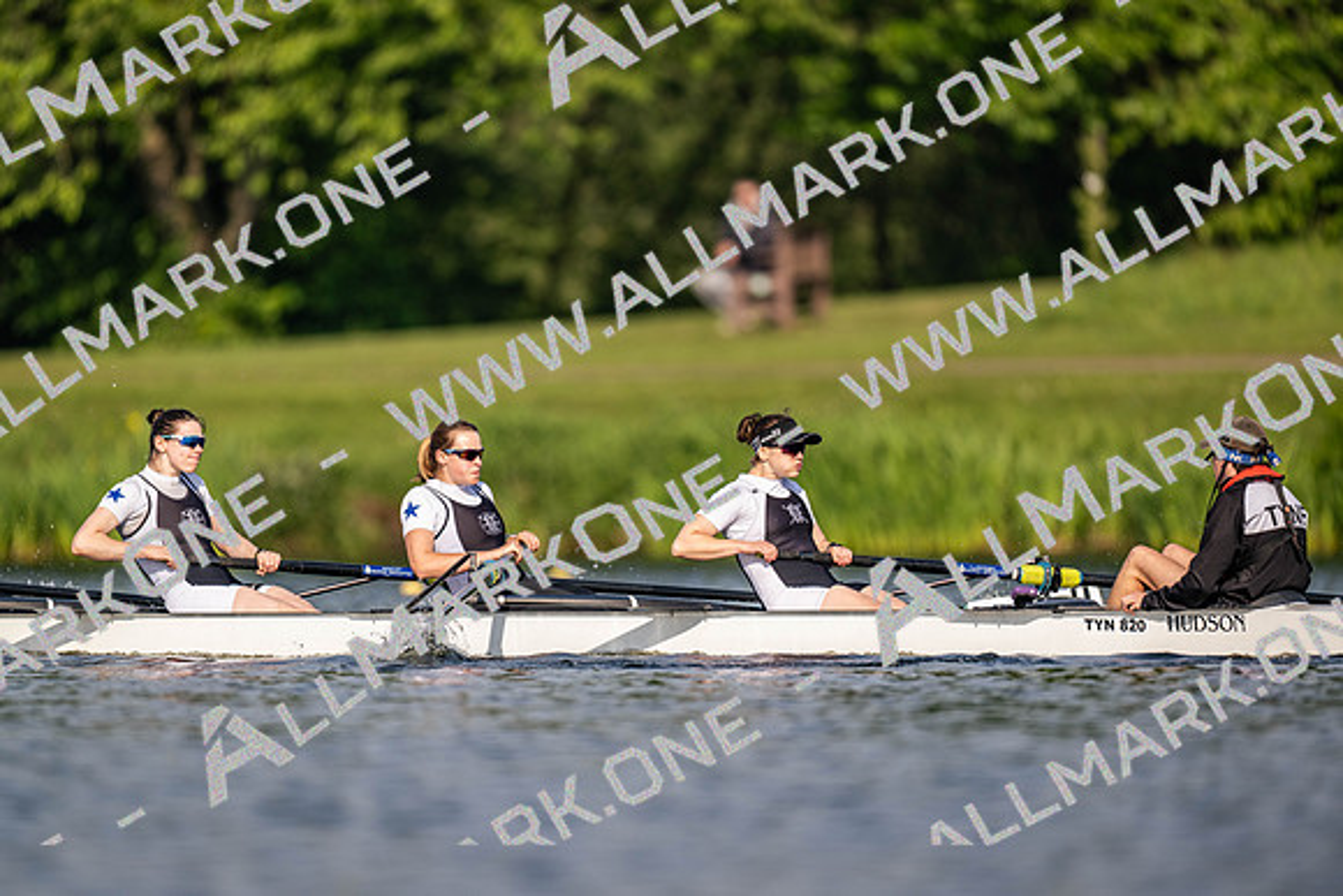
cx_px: 672
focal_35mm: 600
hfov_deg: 3.4
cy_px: 448
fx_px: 22388
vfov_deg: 2.3
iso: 250
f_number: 4
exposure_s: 1/2500
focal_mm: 600
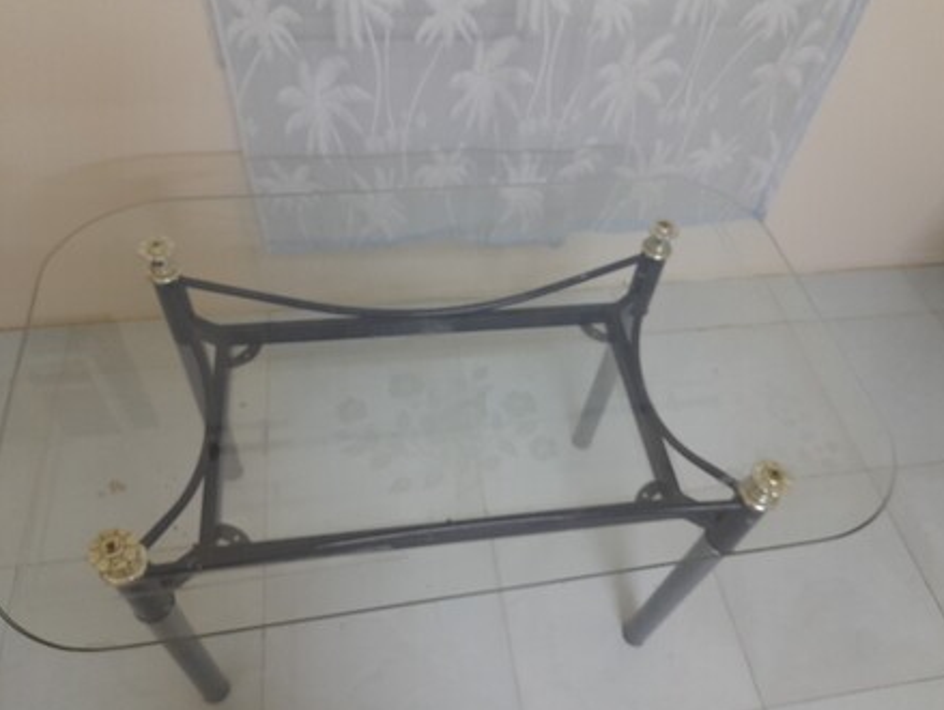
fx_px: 710
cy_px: 347
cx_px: 487
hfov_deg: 67.2
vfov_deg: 53.1
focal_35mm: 26
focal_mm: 4.6
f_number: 2
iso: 314
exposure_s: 1/50
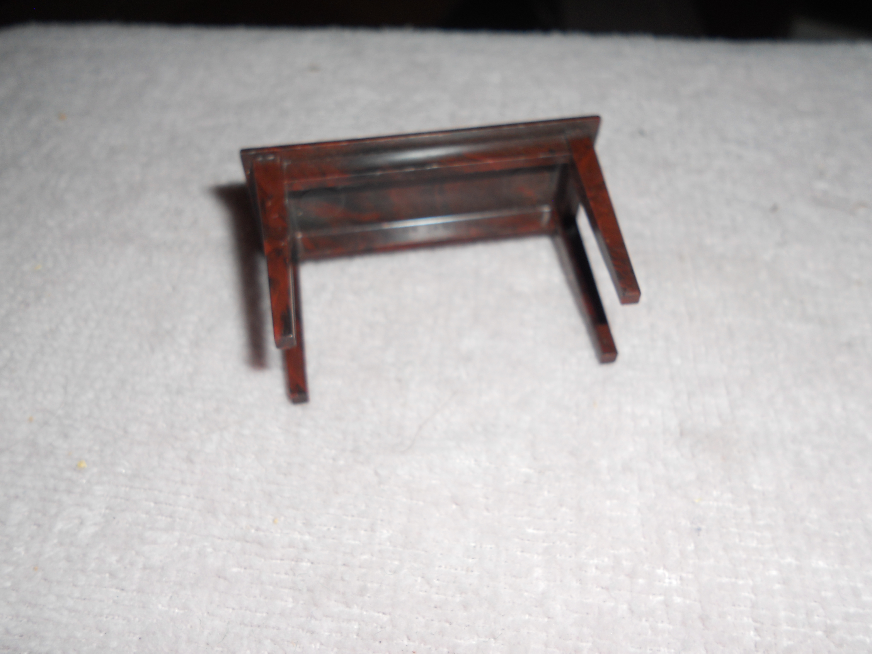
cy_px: 327
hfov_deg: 56.8
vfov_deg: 44.2
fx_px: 806
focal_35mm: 32
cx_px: 436
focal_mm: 5.8
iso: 80
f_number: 8.8
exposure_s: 1/25
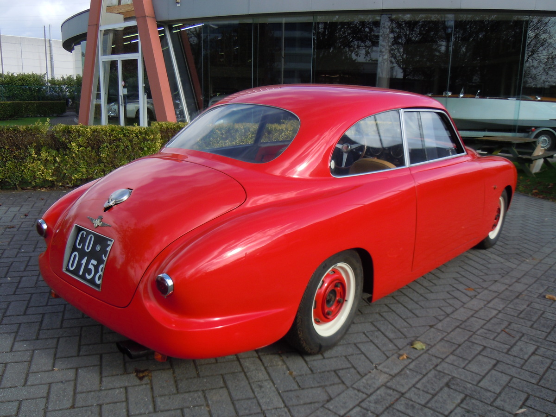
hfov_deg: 60.0
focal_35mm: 30
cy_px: 208
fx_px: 482
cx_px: 278
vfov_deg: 46.8
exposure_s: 1/500
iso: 100
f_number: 3.5
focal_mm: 5.4
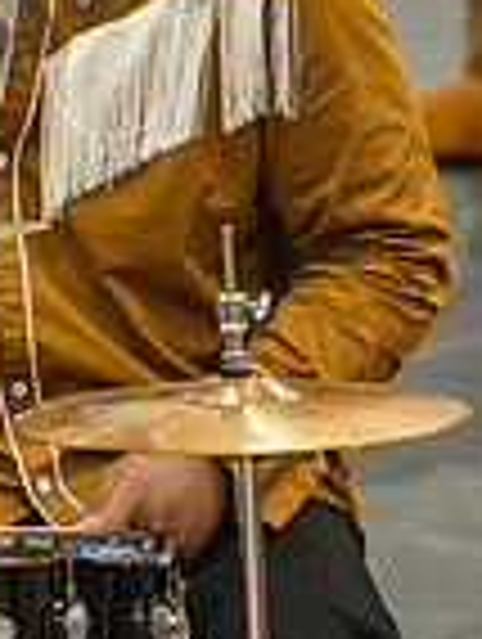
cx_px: 37
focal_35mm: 842
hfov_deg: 1.8
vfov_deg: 2.4
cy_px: 34
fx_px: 15586
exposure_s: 1/500
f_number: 4
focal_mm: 200
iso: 4500
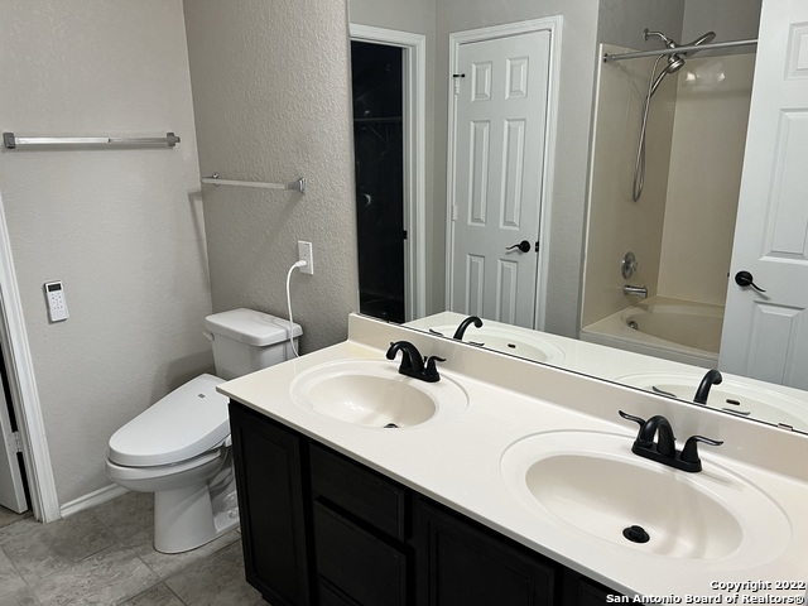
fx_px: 607
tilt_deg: -16.2
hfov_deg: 67.3
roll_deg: +0.7
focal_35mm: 26
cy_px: 303
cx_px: 404
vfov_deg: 53.1
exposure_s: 1/60
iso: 80
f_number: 1.5
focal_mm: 5.7
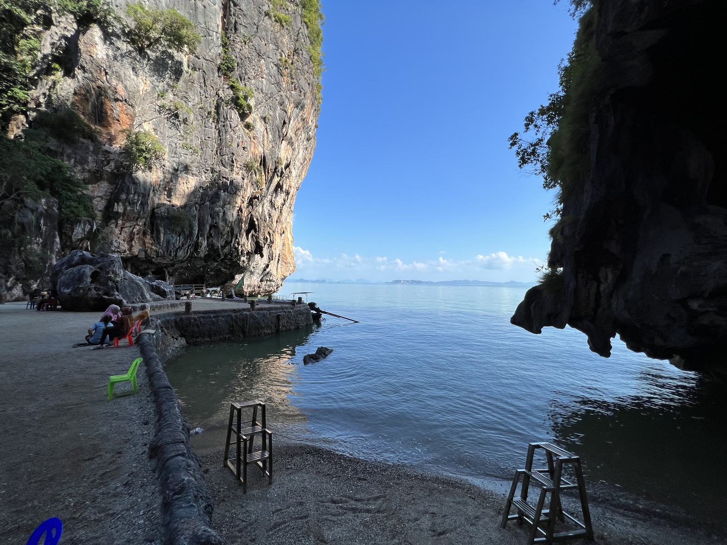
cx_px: 364
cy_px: 272
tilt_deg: +2.1
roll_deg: -0.6
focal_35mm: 13
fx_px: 273
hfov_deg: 106.2
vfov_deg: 89.9
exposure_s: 1/1754
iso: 32
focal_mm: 1.57
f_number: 1.8
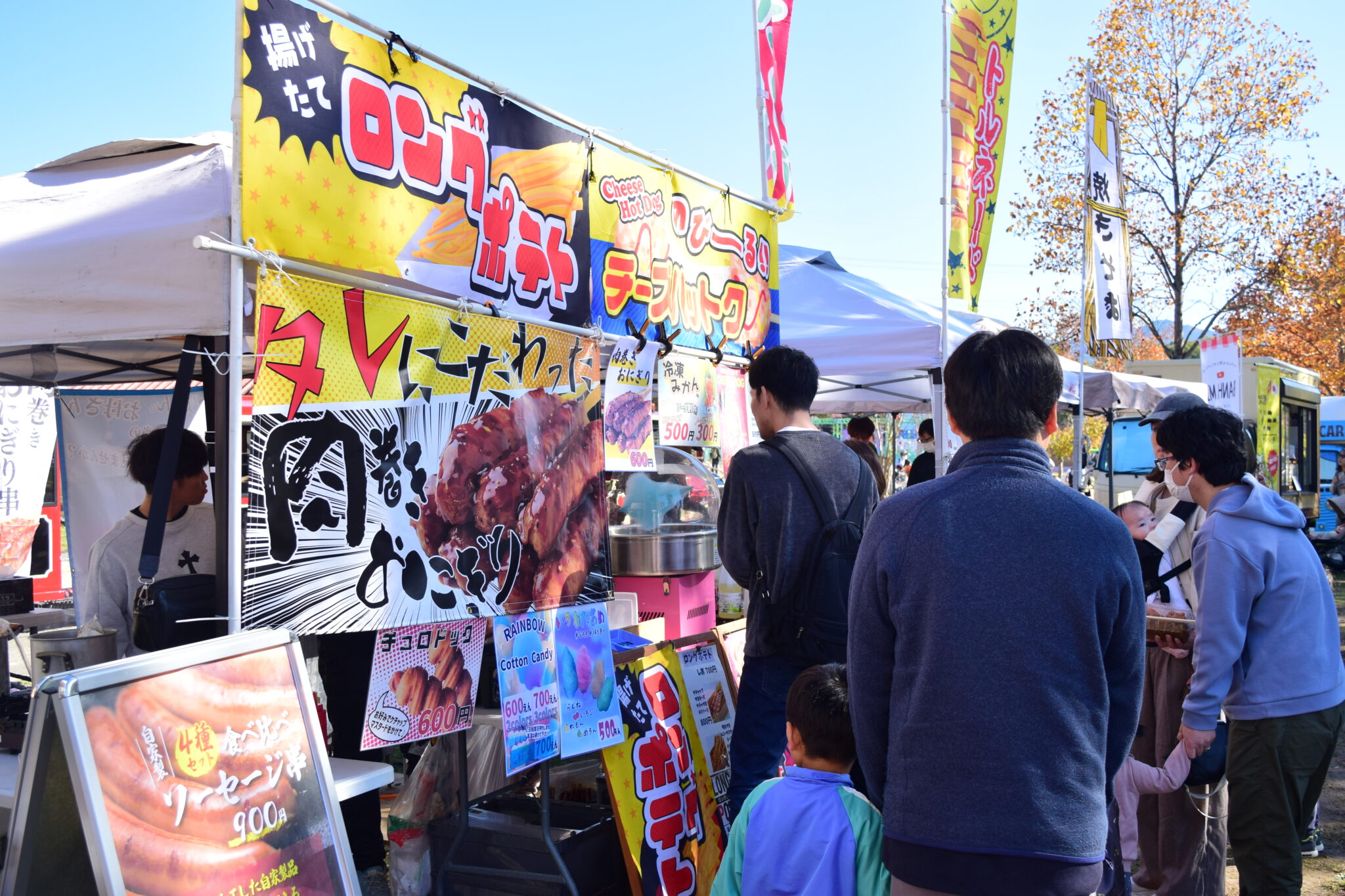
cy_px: 448
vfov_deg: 35.5
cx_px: 672
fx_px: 1401
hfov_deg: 51.3
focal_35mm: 38
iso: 200
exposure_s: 1/400
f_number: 7.1
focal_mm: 25
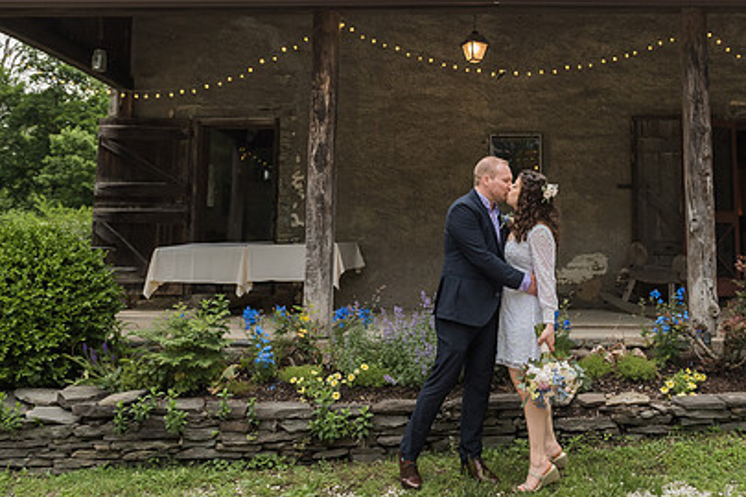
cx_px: 505
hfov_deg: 52.0
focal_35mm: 36
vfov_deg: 36.6
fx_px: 746
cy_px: 182
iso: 800
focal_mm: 24
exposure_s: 1/320
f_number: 4
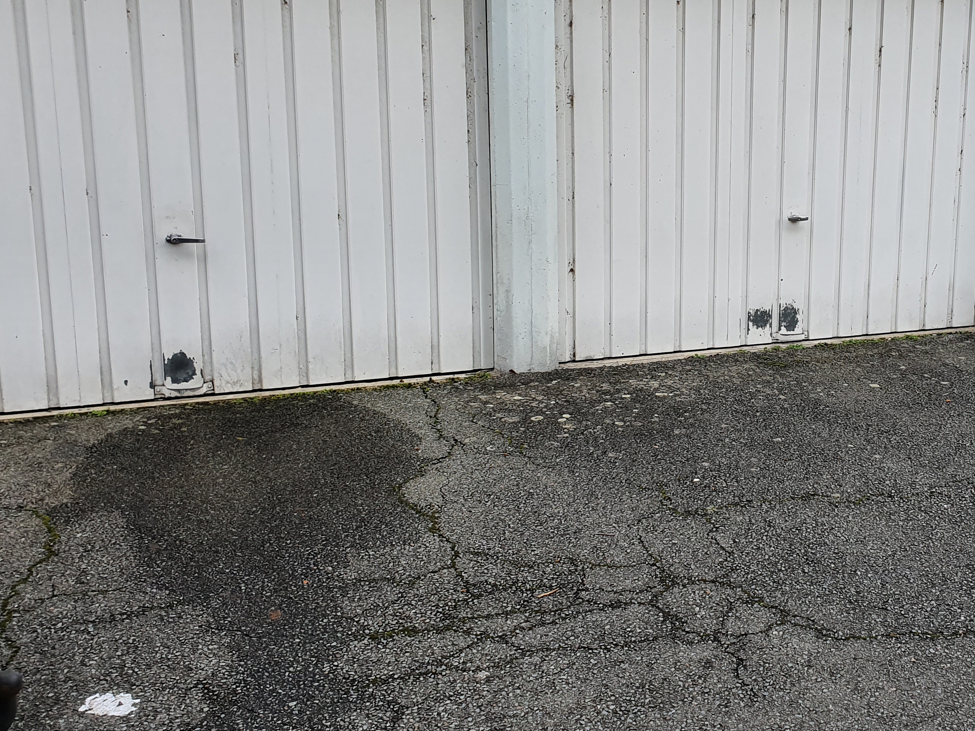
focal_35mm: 41
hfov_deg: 44.5
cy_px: 311
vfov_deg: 35.1
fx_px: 1155
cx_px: 707
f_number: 2.4
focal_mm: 4.32
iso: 50
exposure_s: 1/396
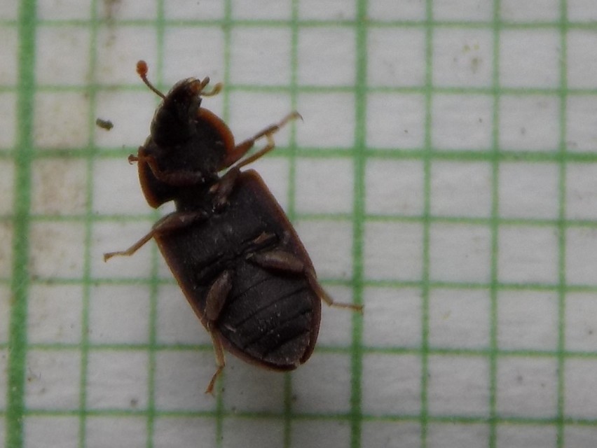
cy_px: 224
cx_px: 298
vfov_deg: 12.6
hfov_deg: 16.7
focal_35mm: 118
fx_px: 2036
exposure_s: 1/125
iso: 80
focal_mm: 20.9
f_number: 4.8
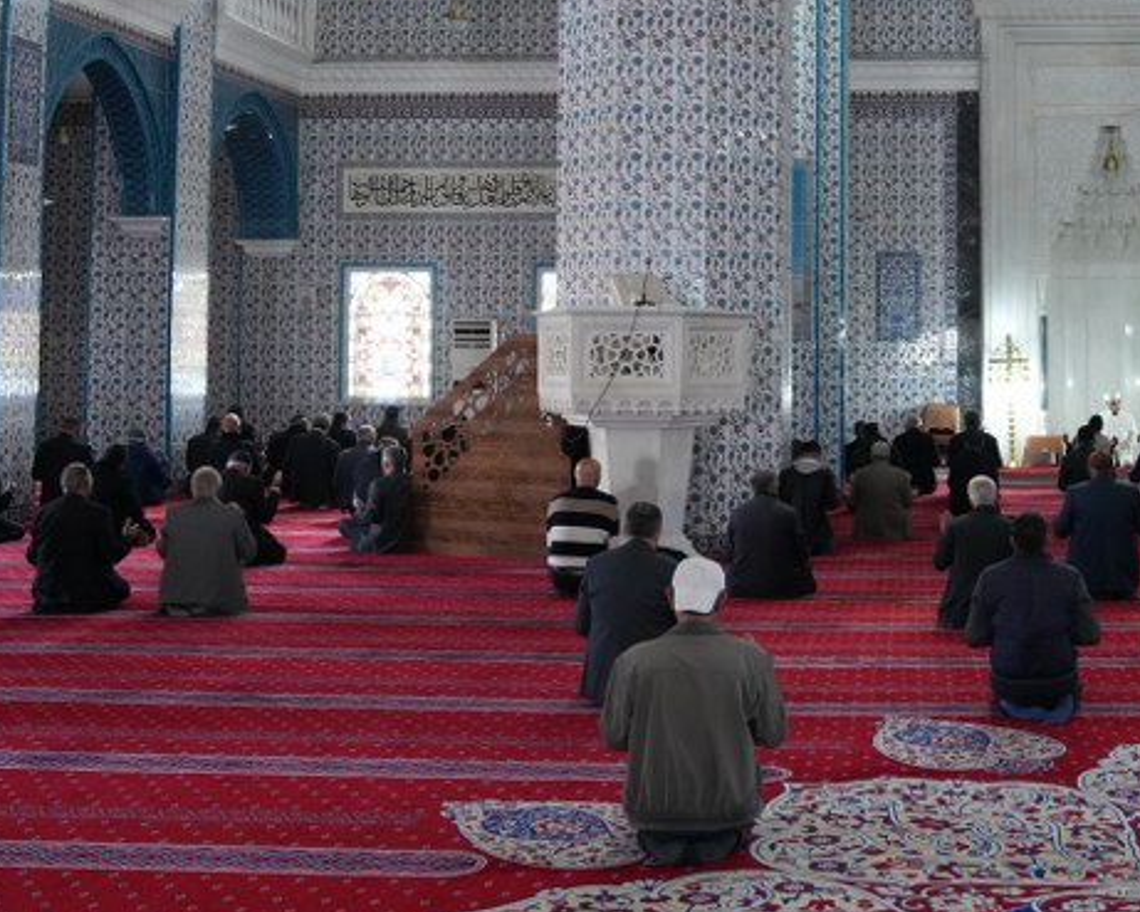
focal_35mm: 50
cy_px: 234
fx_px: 1687
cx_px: 893
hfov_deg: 36.2
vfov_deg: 29.8
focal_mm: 24
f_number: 2.8
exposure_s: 1/100
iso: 2000
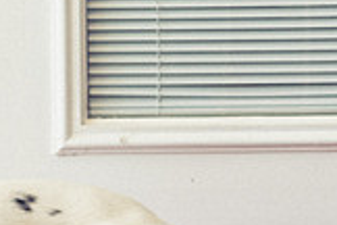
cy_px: 282
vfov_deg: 4.7
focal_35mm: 290
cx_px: -232
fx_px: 2715
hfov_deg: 7.0
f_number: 5.6
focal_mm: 48
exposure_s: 1/125
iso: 400
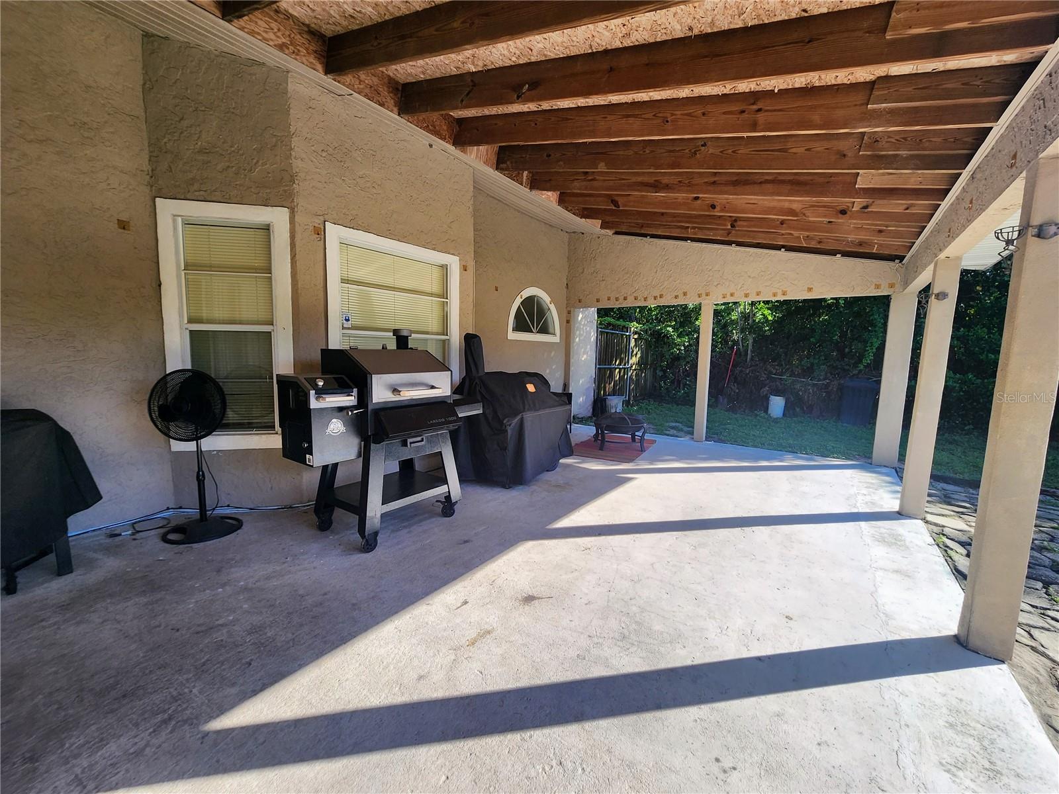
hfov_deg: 106.2
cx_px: 530
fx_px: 398
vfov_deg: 89.9
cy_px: 397
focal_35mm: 13
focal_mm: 2.2
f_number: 2.2
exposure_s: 1/415
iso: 50
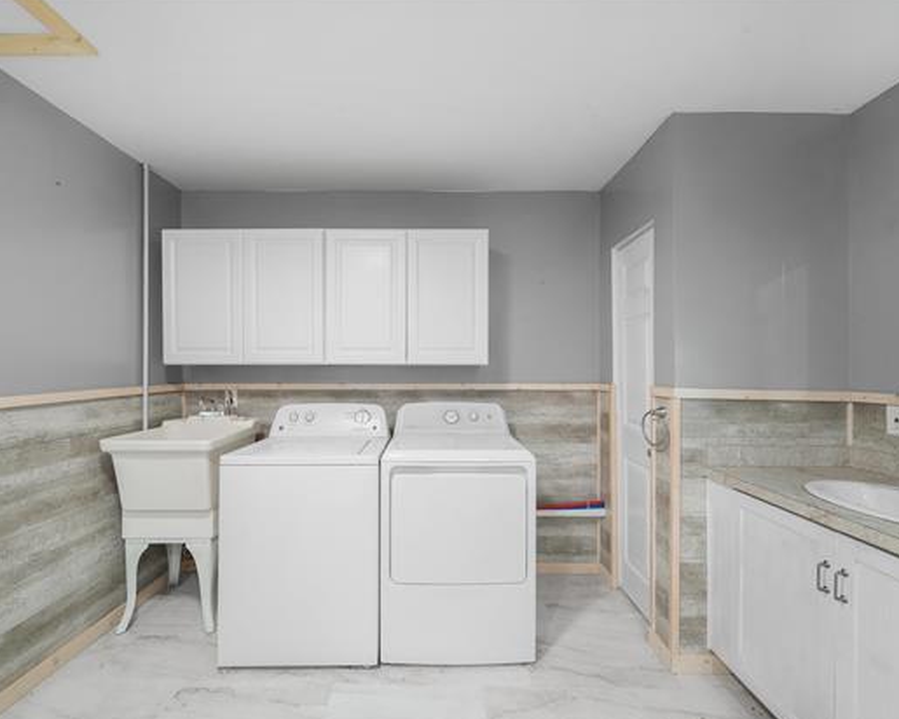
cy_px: 364
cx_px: 433
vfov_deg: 88.0
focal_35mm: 14
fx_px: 372
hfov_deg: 100.7
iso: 2000
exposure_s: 1/4
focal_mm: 12
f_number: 9
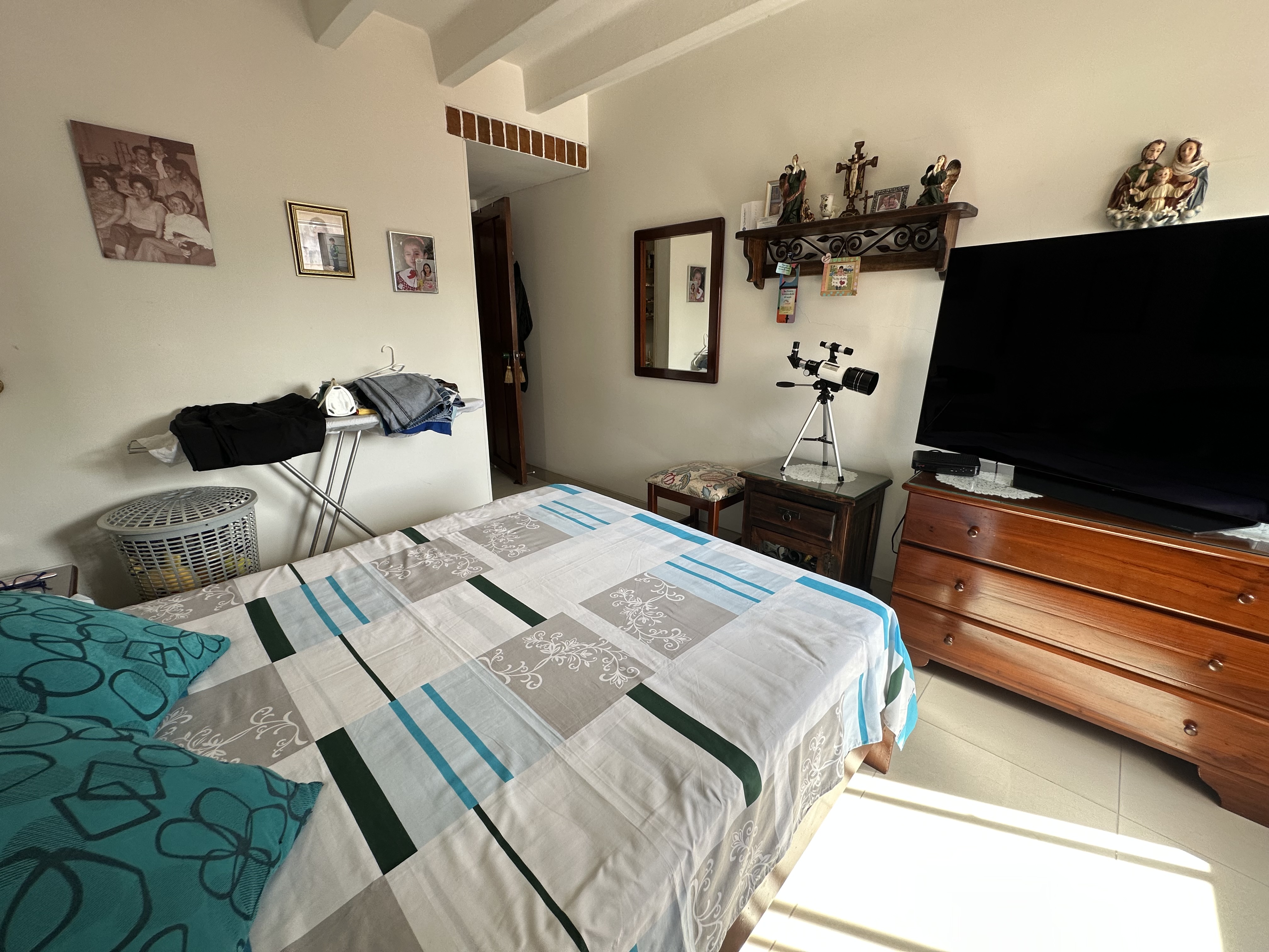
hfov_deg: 102.1
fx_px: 513
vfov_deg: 85.7
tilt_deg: -16.3
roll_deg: -0.3
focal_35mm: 14
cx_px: 634
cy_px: 476
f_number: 2.2
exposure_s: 1/99
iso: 64
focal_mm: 2.22
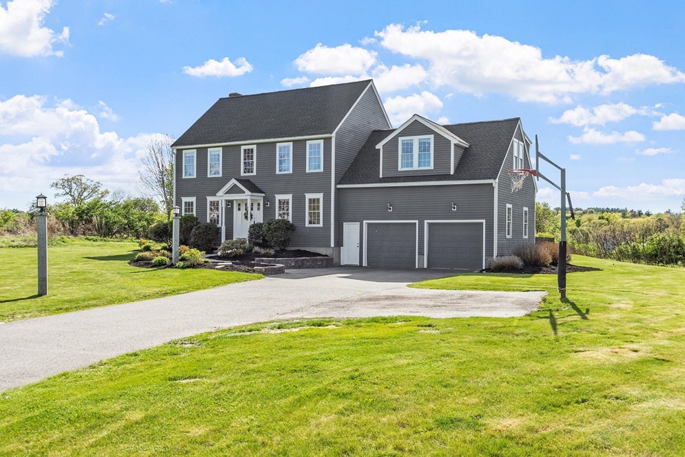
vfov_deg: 38.9
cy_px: 232
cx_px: 346
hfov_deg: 55.8
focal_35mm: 34
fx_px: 647
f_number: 8
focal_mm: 22
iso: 100
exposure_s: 1/200
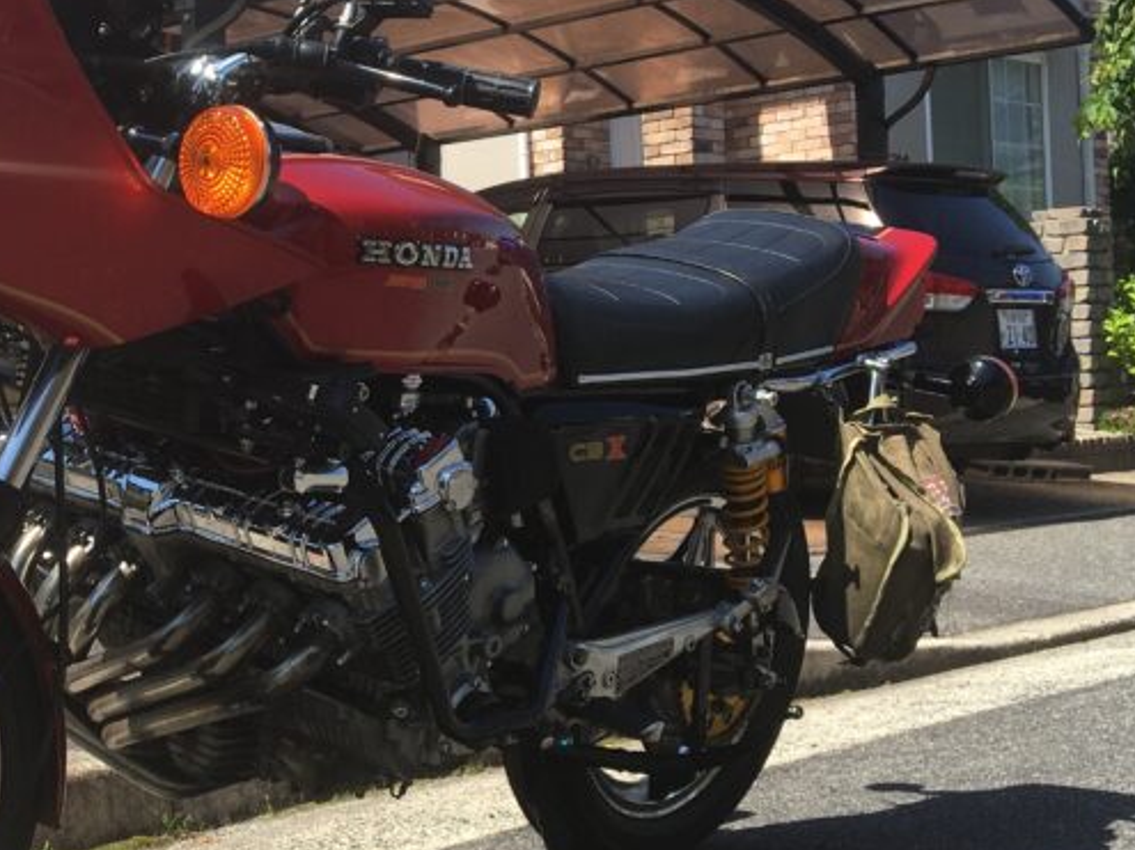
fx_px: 1967
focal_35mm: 60
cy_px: 433
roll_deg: +3.4
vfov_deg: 24.4
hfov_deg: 31.0
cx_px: 163
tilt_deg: -0.2
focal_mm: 4.15
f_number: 2.2
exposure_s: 1/1012
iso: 25
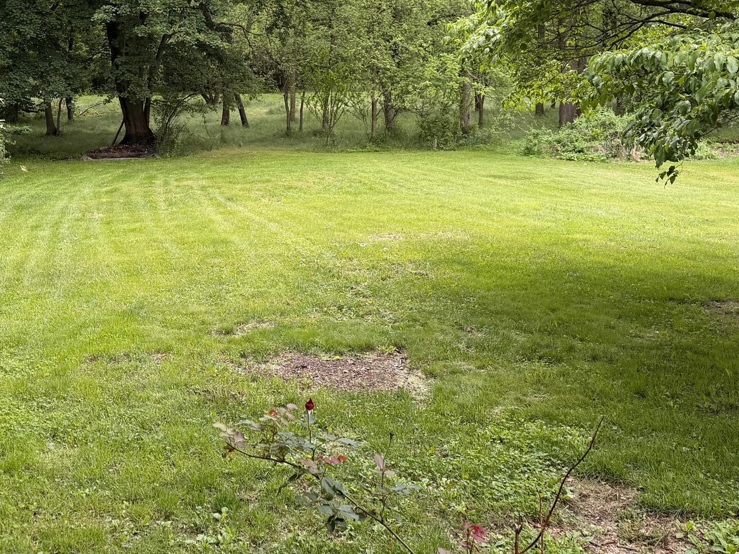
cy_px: 122
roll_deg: +1.2
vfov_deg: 32.1
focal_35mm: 44
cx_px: 219
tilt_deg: -2.9
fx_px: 939
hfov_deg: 42.1
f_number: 1.78
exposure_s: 1/772
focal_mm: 6.76
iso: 100
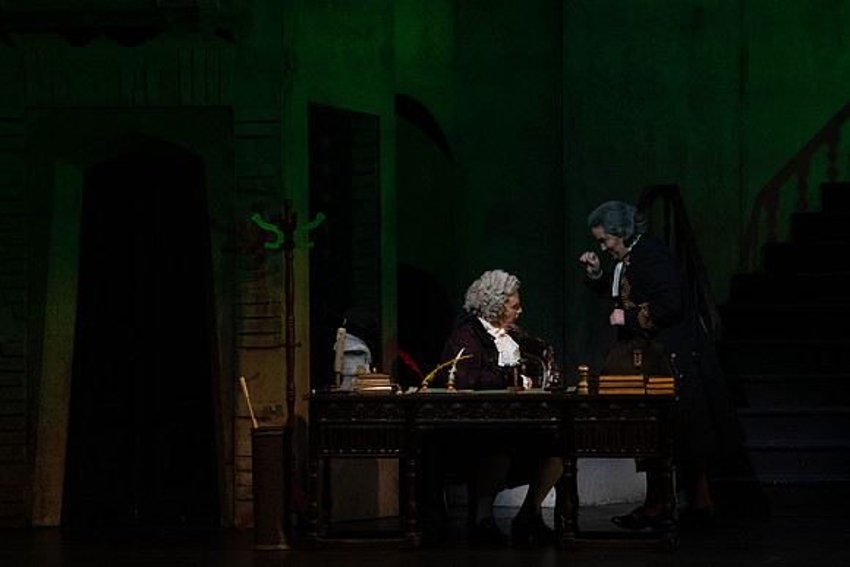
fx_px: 4085
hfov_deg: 11.9
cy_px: 284
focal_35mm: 173
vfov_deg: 7.9
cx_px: 425
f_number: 9
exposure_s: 1/250
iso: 3200
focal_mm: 173
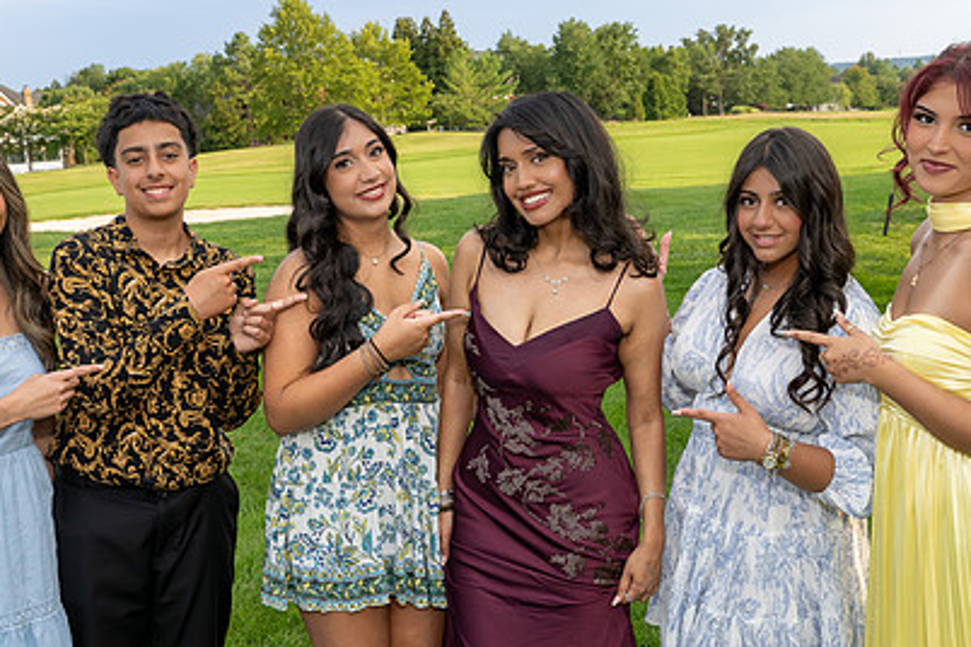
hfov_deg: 41.1
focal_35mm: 48
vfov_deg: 28.0
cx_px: 510
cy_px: 376
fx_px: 1295
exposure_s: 1/250
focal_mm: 30
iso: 360
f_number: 8
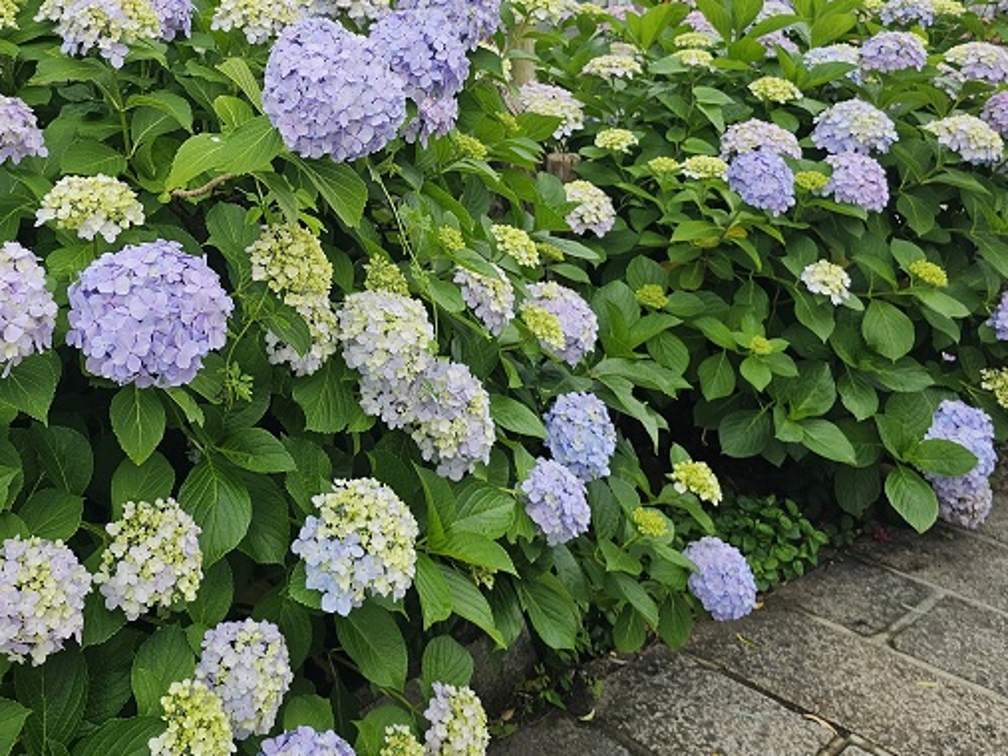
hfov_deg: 48.9
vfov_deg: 37.7
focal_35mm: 37
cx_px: 303
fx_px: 1077
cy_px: 188
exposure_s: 1/180
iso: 25
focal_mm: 6.3
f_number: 1.7
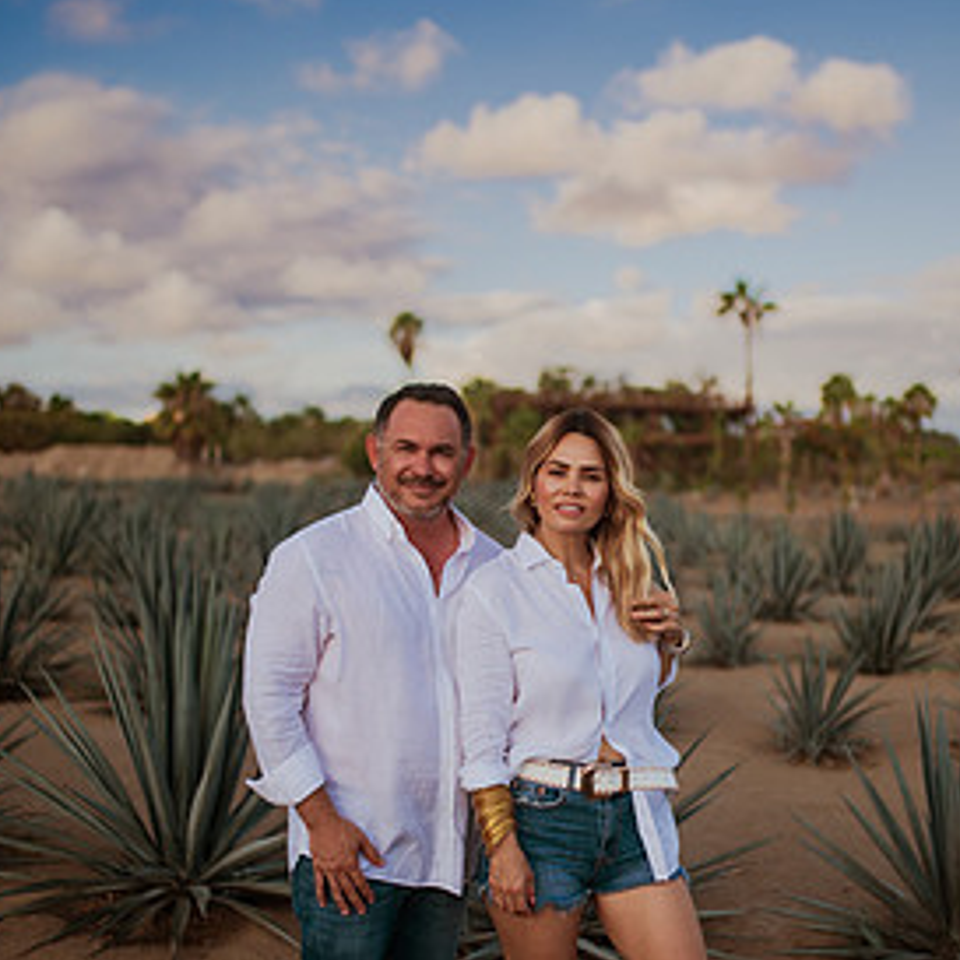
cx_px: 501
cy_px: 629
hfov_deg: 34.7
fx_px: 1537
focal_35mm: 49
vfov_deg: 34.4
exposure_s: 1/3200
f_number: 1.4
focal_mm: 35
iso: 80
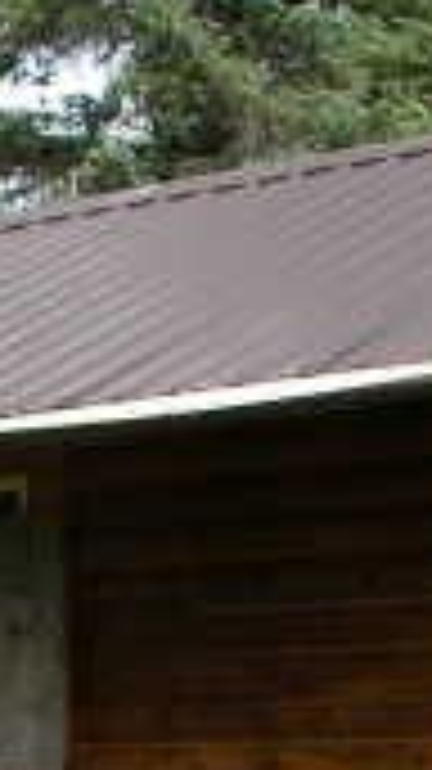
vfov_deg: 14.9
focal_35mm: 143
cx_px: 279
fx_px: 2916
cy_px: 671
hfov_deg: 8.5
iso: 100
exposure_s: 1/308
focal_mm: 8.9
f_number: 5.6
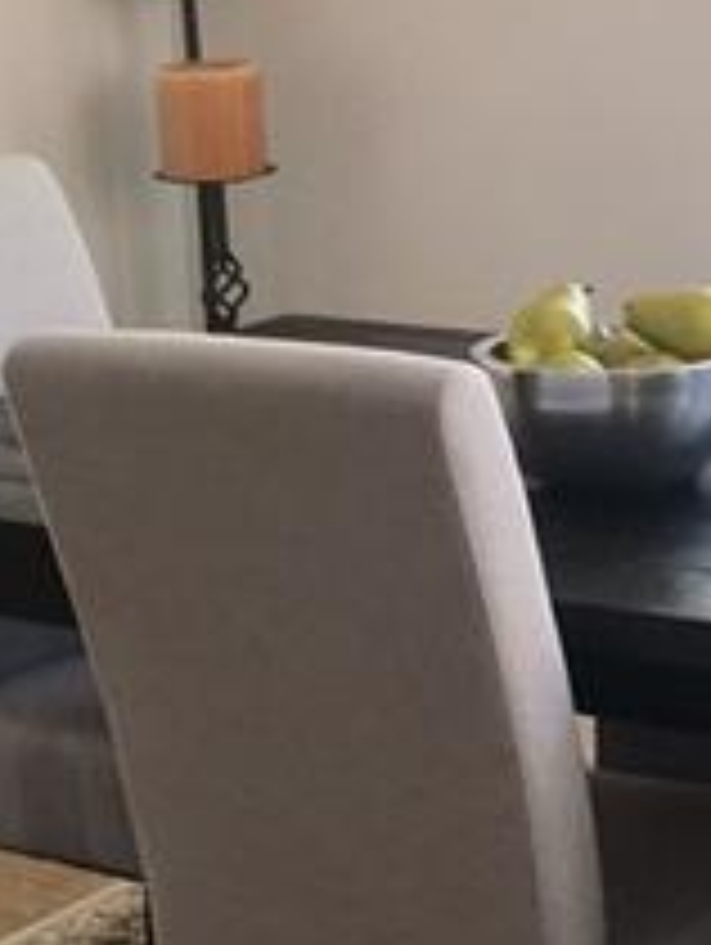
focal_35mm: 106
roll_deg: +2.5
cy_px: 598
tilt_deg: -15.2
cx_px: 423
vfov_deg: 18.5
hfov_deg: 14.0
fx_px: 2897
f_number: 2.2
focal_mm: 4.15
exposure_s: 1/60
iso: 25
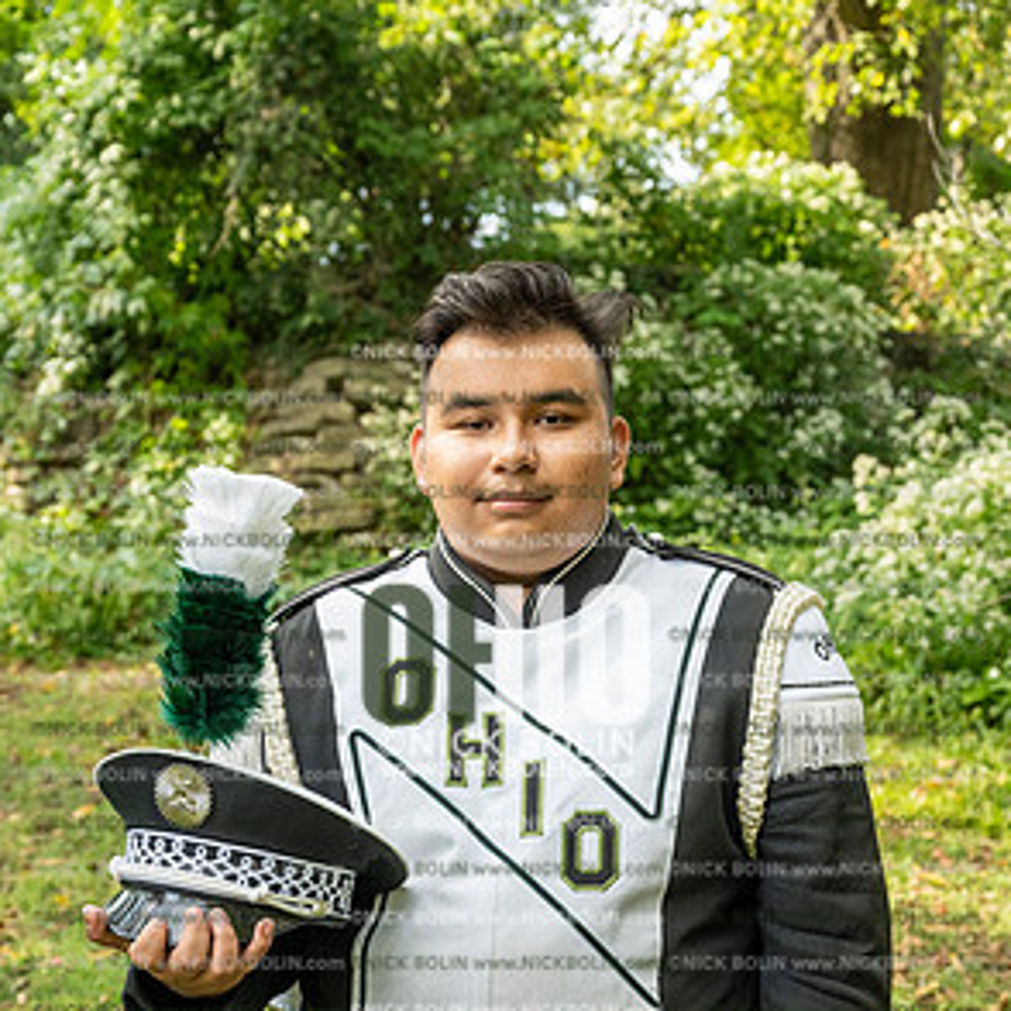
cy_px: 681
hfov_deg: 26.5
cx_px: 506
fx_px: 2148
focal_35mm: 65
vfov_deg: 26.3
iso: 1000
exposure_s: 1/640
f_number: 5.6
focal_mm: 50
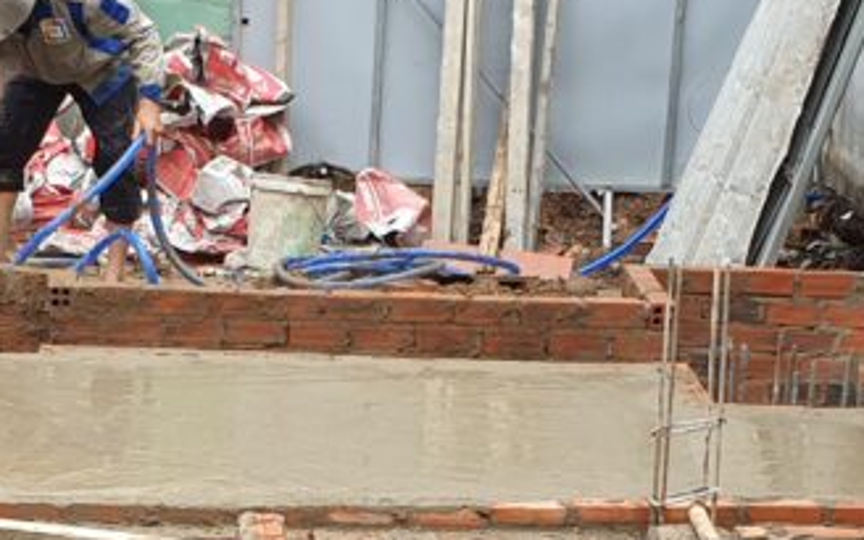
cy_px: 572
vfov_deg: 14.9
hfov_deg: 23.9
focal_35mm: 86
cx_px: 245
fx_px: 2025
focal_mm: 4.3
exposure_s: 1/361
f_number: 2.4
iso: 50
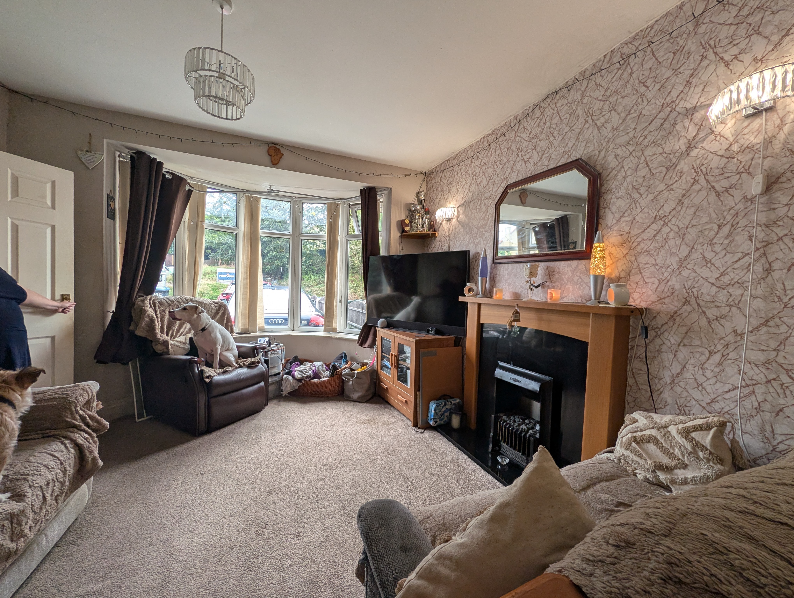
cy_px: 299
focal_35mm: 12
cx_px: 397
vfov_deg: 94.6
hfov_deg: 110.5
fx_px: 276
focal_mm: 2.02
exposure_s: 1/101
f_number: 1.7
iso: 54
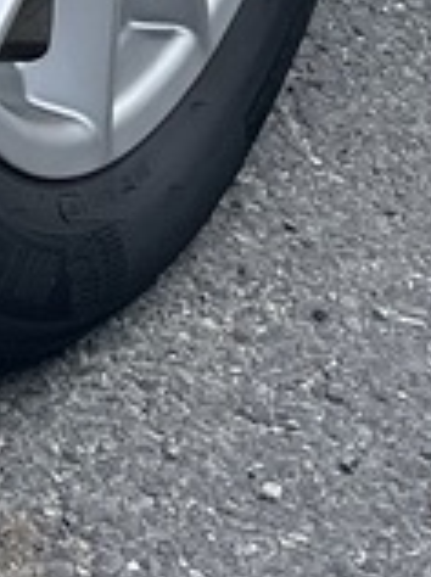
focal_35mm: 237
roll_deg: +0.3
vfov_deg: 7.4
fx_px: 3945
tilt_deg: -11.1
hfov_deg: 5.9
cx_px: -712
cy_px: -1114
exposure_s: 1/910
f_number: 1.6
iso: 32
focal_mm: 4.2
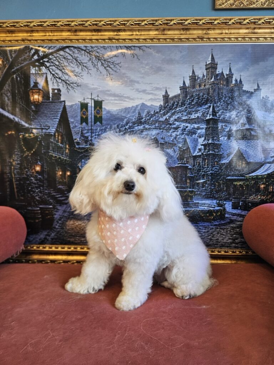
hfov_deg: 58.9
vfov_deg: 73.9
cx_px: 137
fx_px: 243
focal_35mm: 23
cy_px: 182
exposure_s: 1/120
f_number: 1.8
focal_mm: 5.4
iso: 125
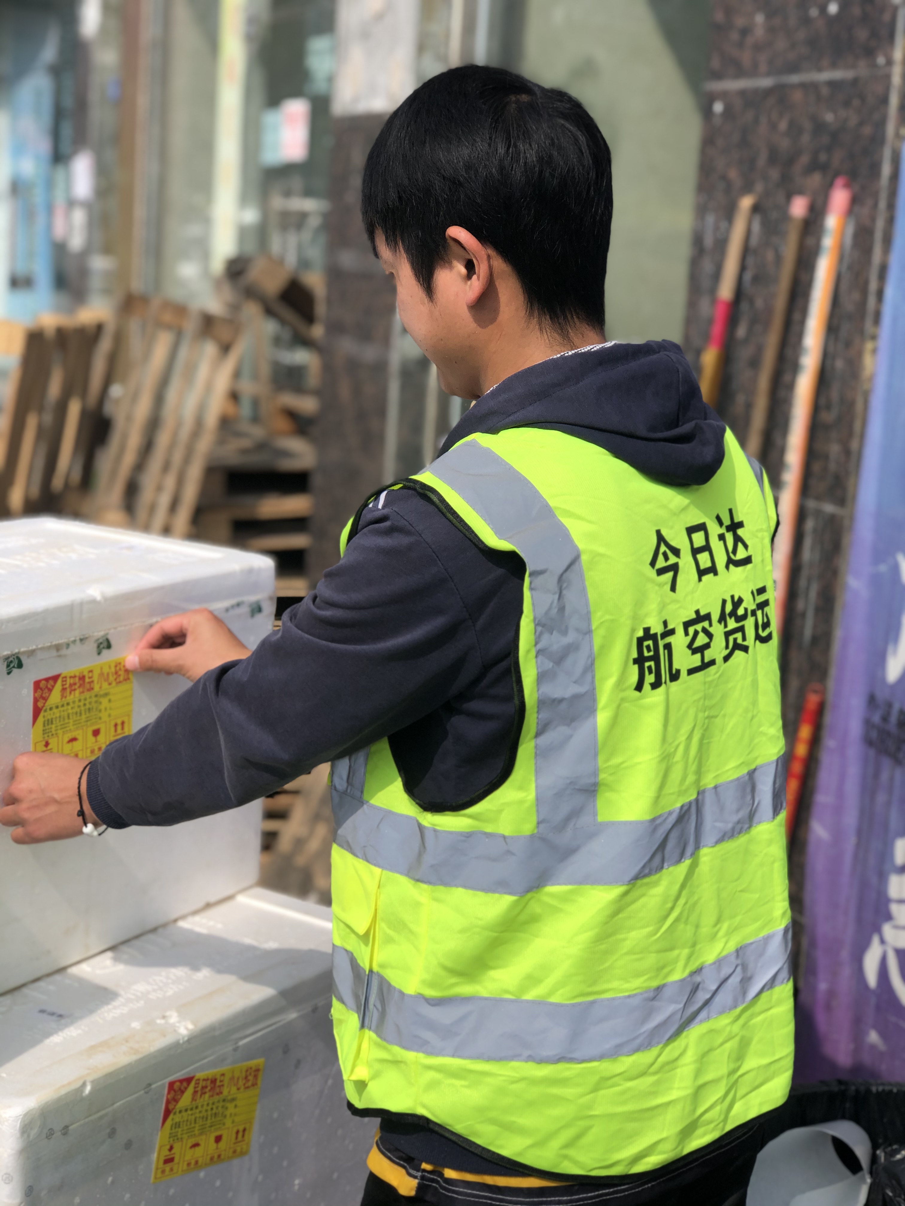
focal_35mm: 57
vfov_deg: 33.8
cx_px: 452
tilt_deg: -11.0
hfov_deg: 25.7
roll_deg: -3.0
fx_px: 1987
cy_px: 603
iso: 20
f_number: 2.8
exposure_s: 1/1171
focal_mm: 6.6
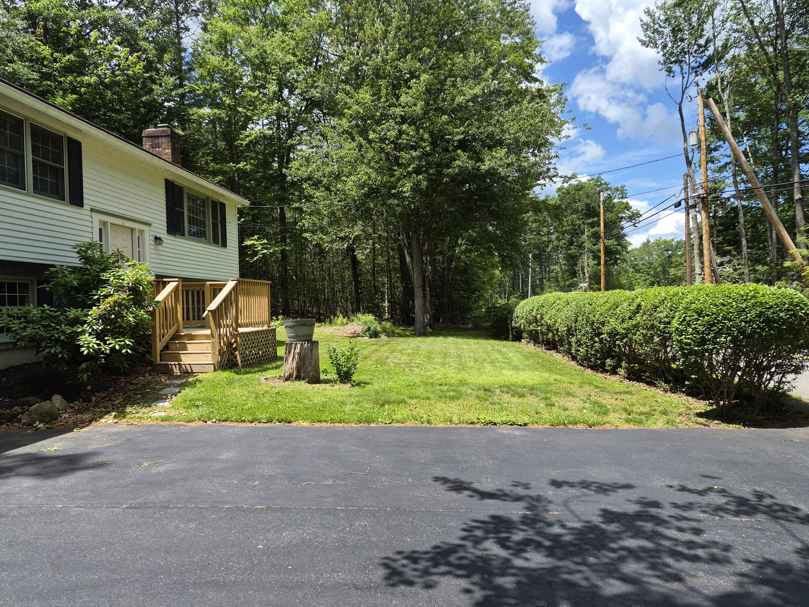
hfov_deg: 73.9
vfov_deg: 58.9
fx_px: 538
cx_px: 404
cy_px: 304
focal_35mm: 23
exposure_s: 1/3752
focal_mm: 5.4
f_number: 1.8
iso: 80
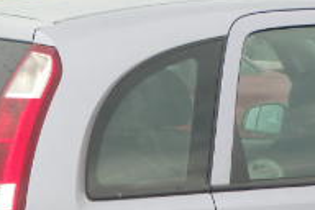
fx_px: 1487
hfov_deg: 12.0
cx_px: 253
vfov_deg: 7.9
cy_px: 348
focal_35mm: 170
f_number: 4.9
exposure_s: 1/125
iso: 125
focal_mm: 8.8
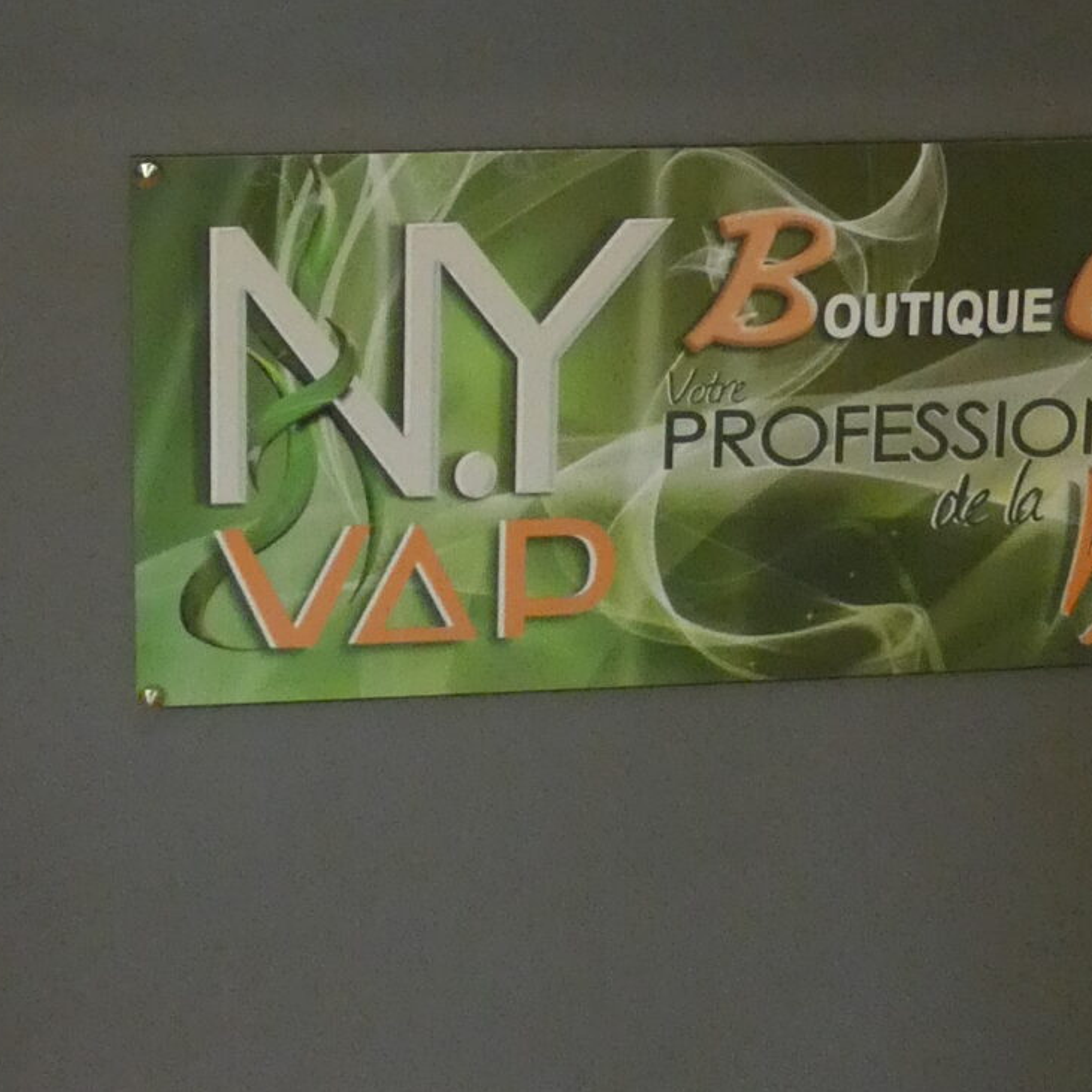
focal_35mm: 65
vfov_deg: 21.8
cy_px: -575
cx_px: 672
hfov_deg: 26.4
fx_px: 2320
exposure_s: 1/60
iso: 640
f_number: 2.8
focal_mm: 3.7
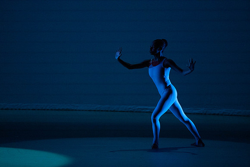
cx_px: 125
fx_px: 2570
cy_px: 84
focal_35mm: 370
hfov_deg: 5.6
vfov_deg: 3.7
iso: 16000
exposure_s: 1/400
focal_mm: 370
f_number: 5.6
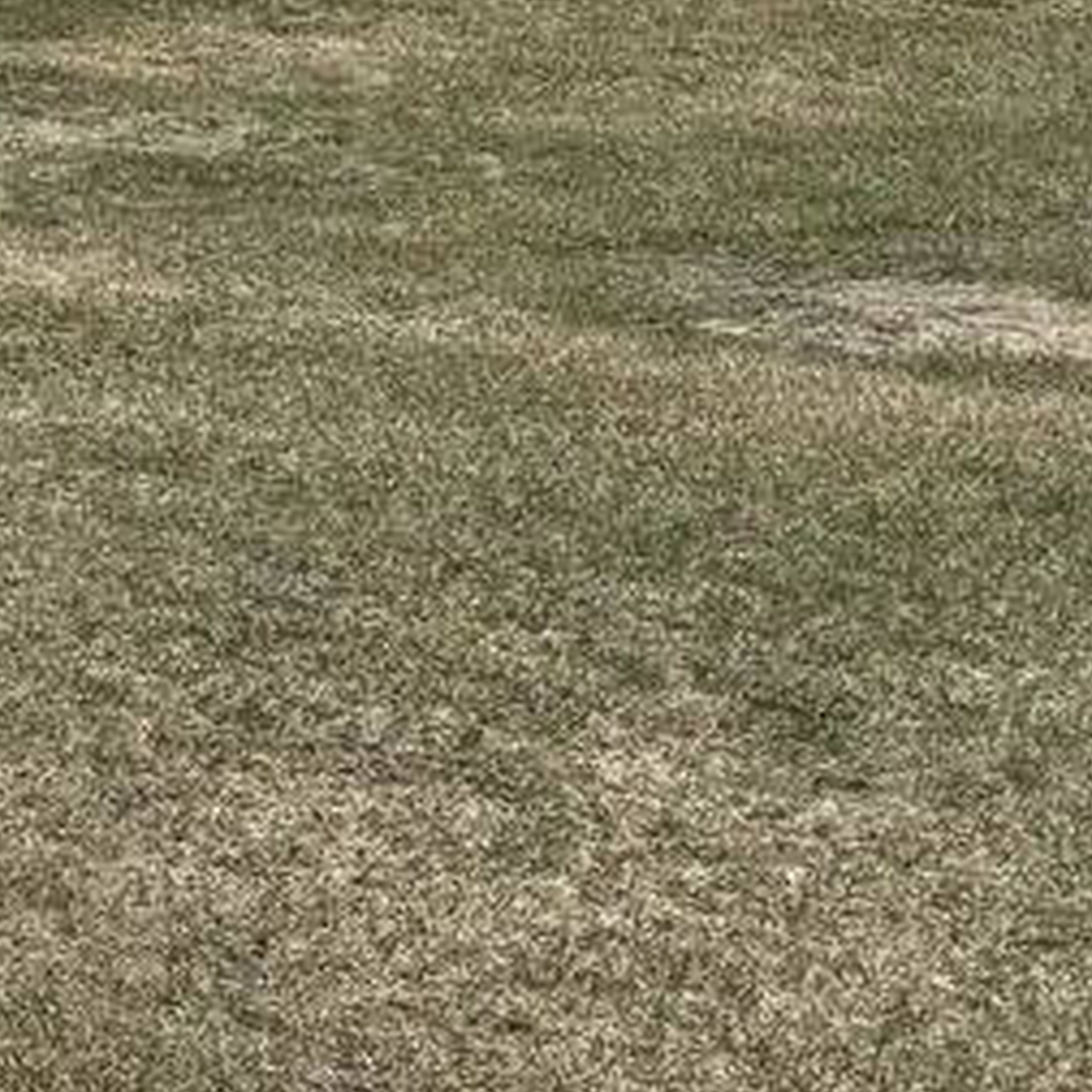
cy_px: -112
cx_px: -1938
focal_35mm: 134
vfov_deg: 12.8
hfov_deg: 10.3
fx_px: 4783
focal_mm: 6.76
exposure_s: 1/3953
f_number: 1.78
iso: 80
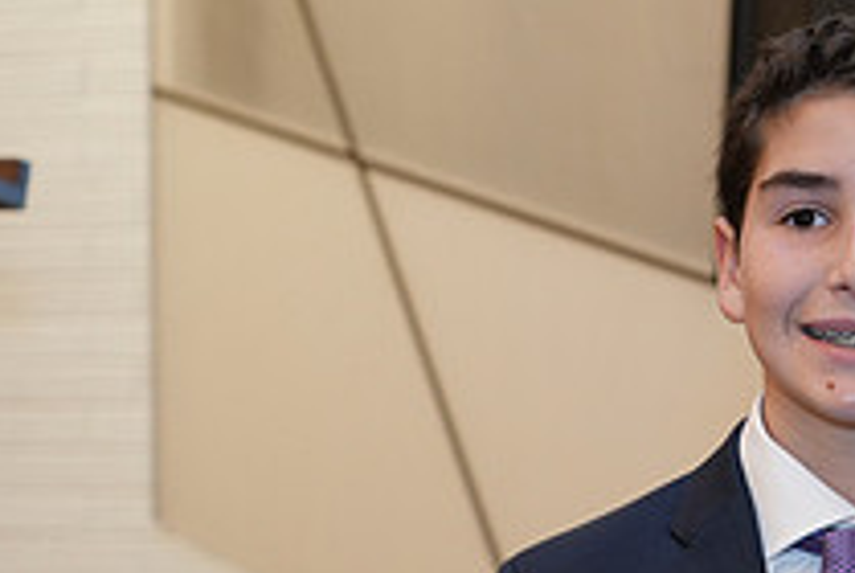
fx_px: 4019
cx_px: 908
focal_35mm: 169
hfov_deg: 12.0
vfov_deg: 8.1
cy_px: 199
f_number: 4
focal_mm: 61
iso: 800
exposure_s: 1/80
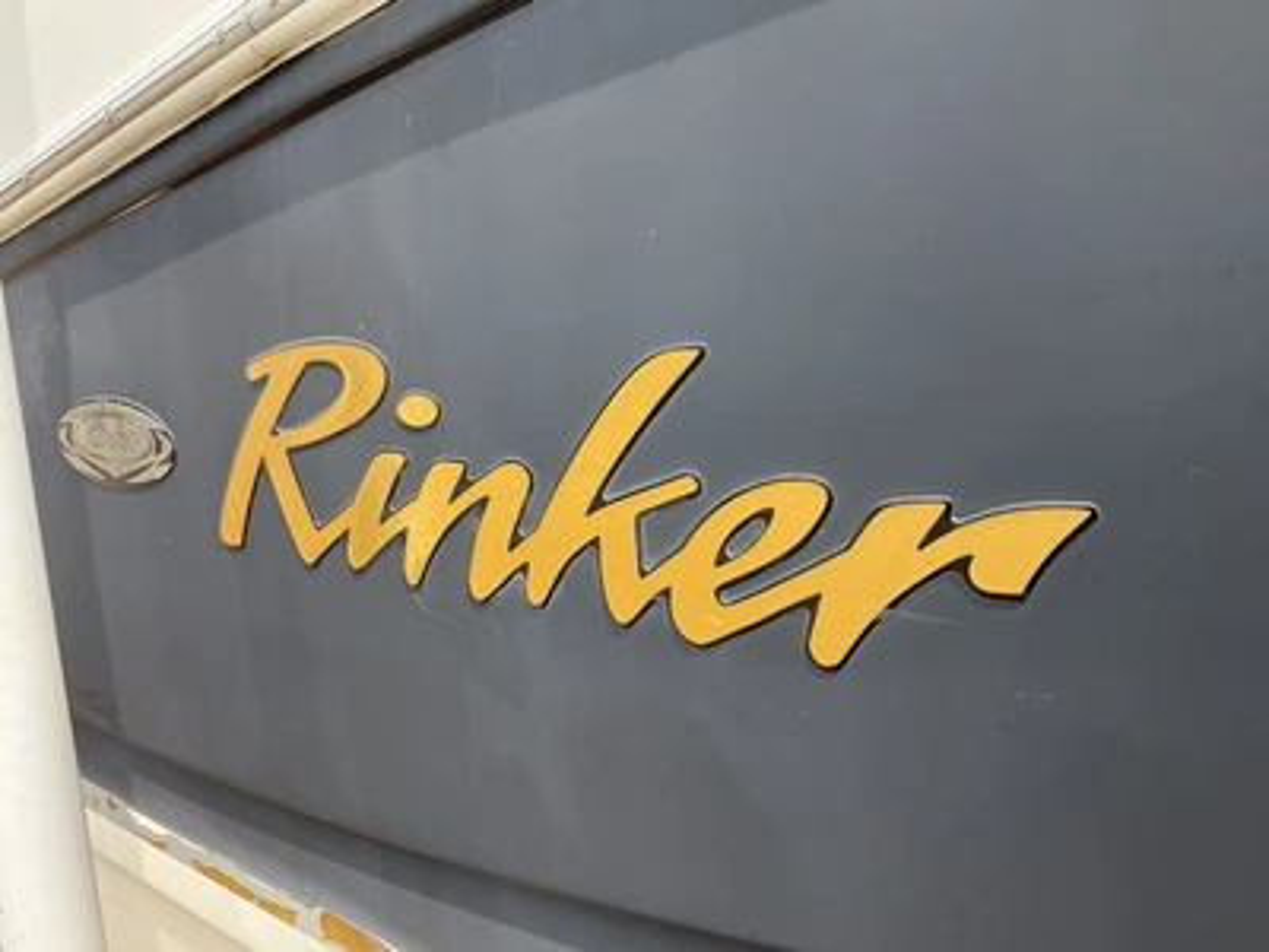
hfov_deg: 61.7
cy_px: 476
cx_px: 634
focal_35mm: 29
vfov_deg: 48.2
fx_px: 1063
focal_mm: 3
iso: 25
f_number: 1.8
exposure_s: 1/504
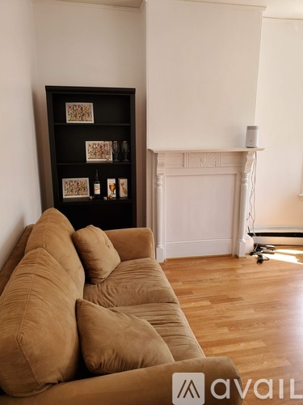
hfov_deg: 53.1
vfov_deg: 67.3
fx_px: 303
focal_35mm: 26
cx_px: 152
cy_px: 202
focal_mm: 4.3
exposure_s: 1/120
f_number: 2.4
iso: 125
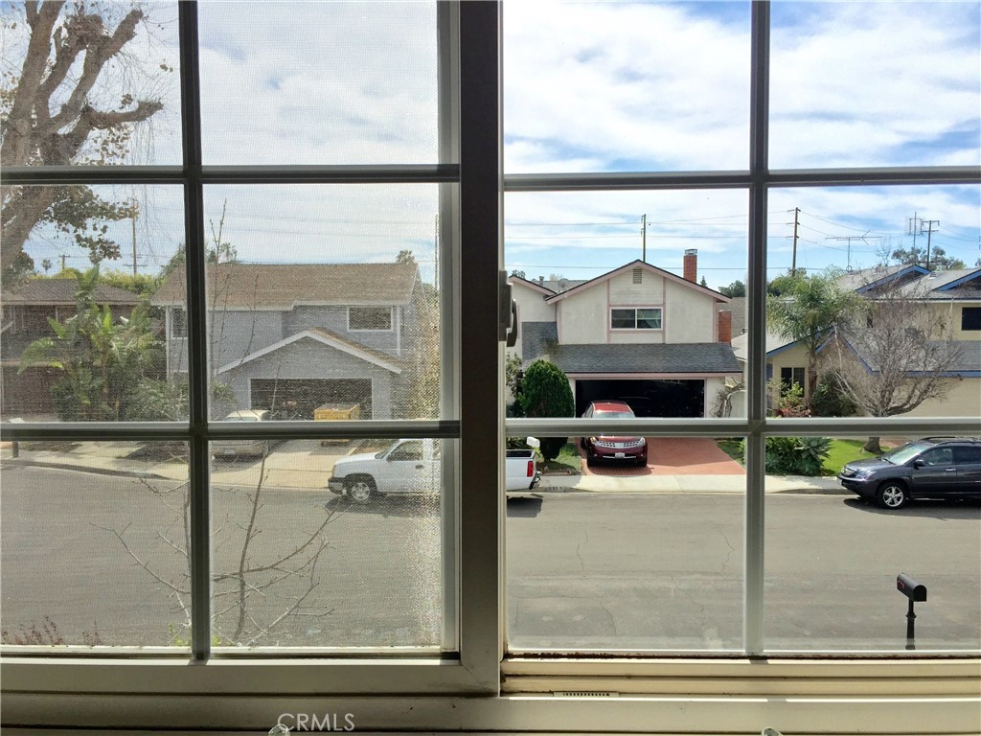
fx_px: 822
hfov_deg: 61.7
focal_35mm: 29
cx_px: 490
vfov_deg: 48.2
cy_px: 368
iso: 32
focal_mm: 4.15
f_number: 2.2
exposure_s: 1/3597
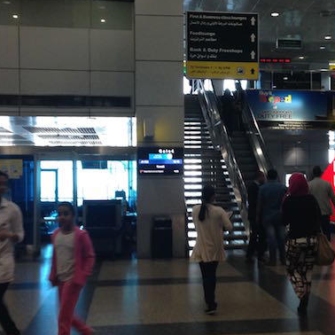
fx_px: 591
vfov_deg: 31.6
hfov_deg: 31.5
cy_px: 179
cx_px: 205
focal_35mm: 54
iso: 125
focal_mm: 4.12
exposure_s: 1/20
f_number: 2.4
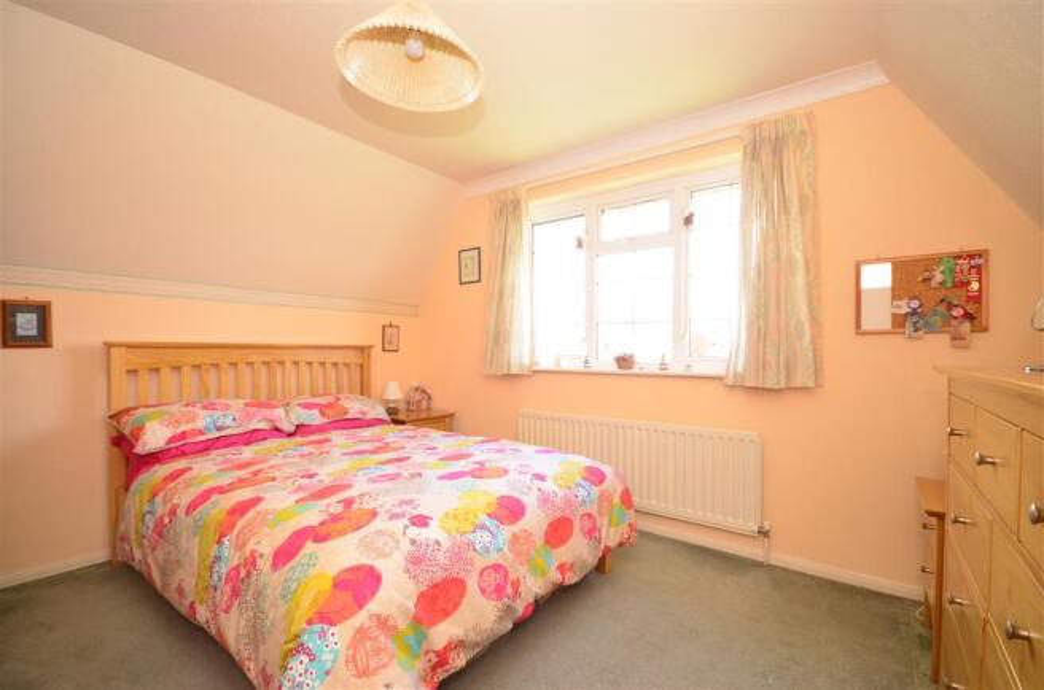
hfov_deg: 100.5
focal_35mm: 15
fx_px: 434
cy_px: 345
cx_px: 522
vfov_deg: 77.0
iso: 200
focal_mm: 10
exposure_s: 1/25
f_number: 5
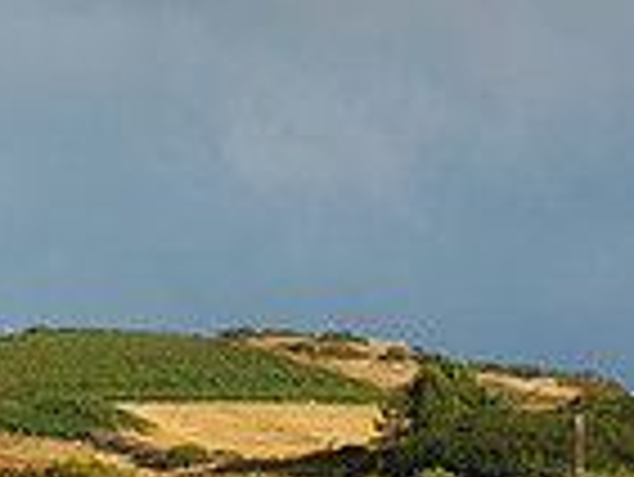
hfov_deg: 5.2
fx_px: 6892
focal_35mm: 376
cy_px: 284
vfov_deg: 4.0
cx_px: -661
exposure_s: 1/1250
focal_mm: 95
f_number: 5.6
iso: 500
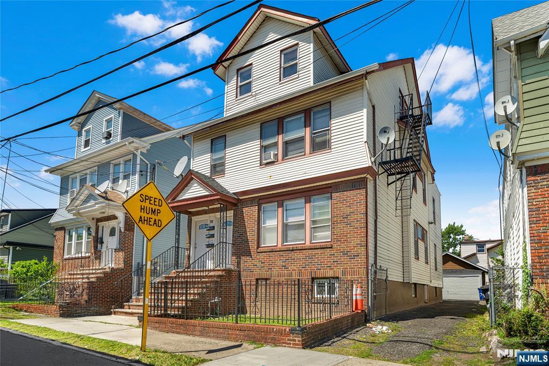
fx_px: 290
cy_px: 183
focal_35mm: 19
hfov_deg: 86.9
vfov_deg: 64.5
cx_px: 274
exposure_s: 1/320
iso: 100
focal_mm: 19
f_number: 3.5
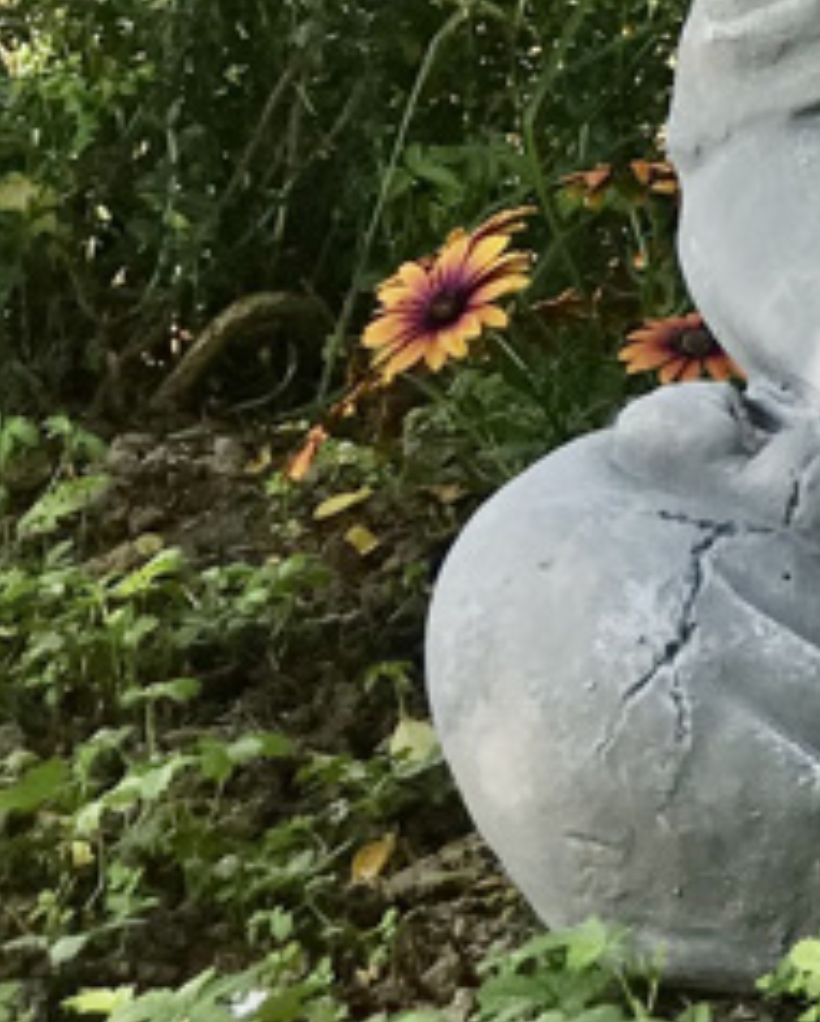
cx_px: 1202
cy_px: -588
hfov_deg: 6.4
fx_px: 7236
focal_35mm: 239
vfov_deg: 7.9
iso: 20
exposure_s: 1/149
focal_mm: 6.6
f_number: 2.8
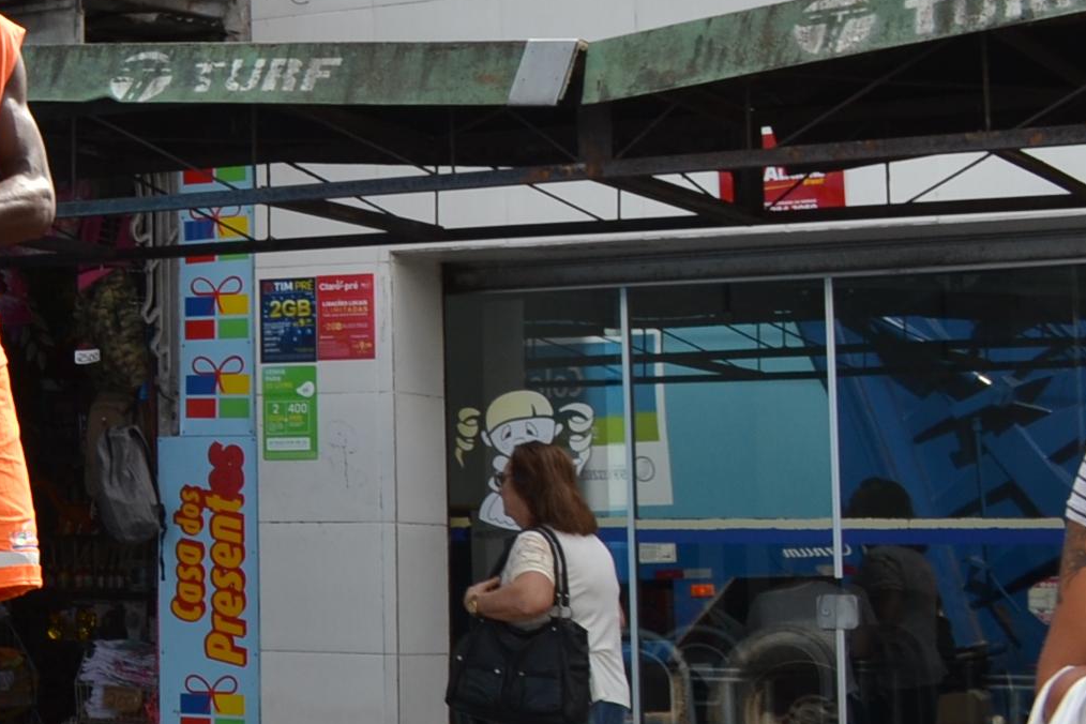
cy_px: 241
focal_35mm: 92
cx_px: -731
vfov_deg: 14.8
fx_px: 2775
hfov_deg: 18.5
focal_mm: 18
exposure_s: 1/160
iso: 100
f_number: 6.3
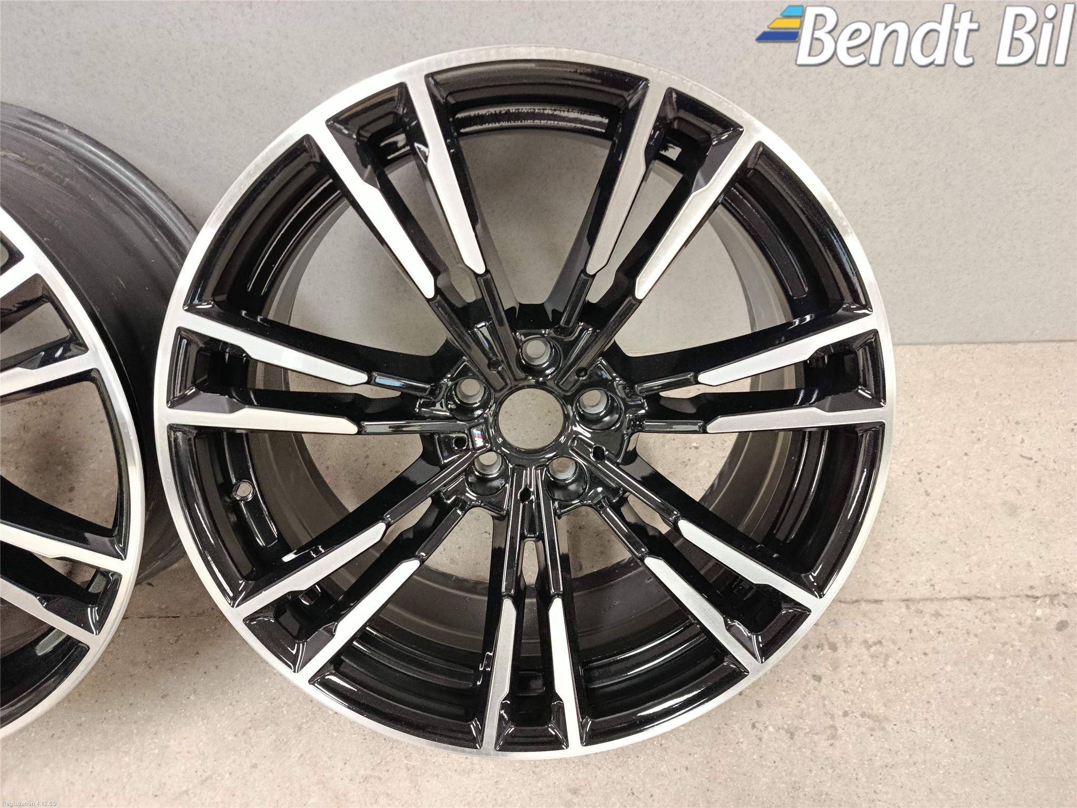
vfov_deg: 56.8
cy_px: 404
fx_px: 747
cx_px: 538
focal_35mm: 24
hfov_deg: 71.6
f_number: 1.7
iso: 2924
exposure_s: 1/25
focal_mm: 5.24
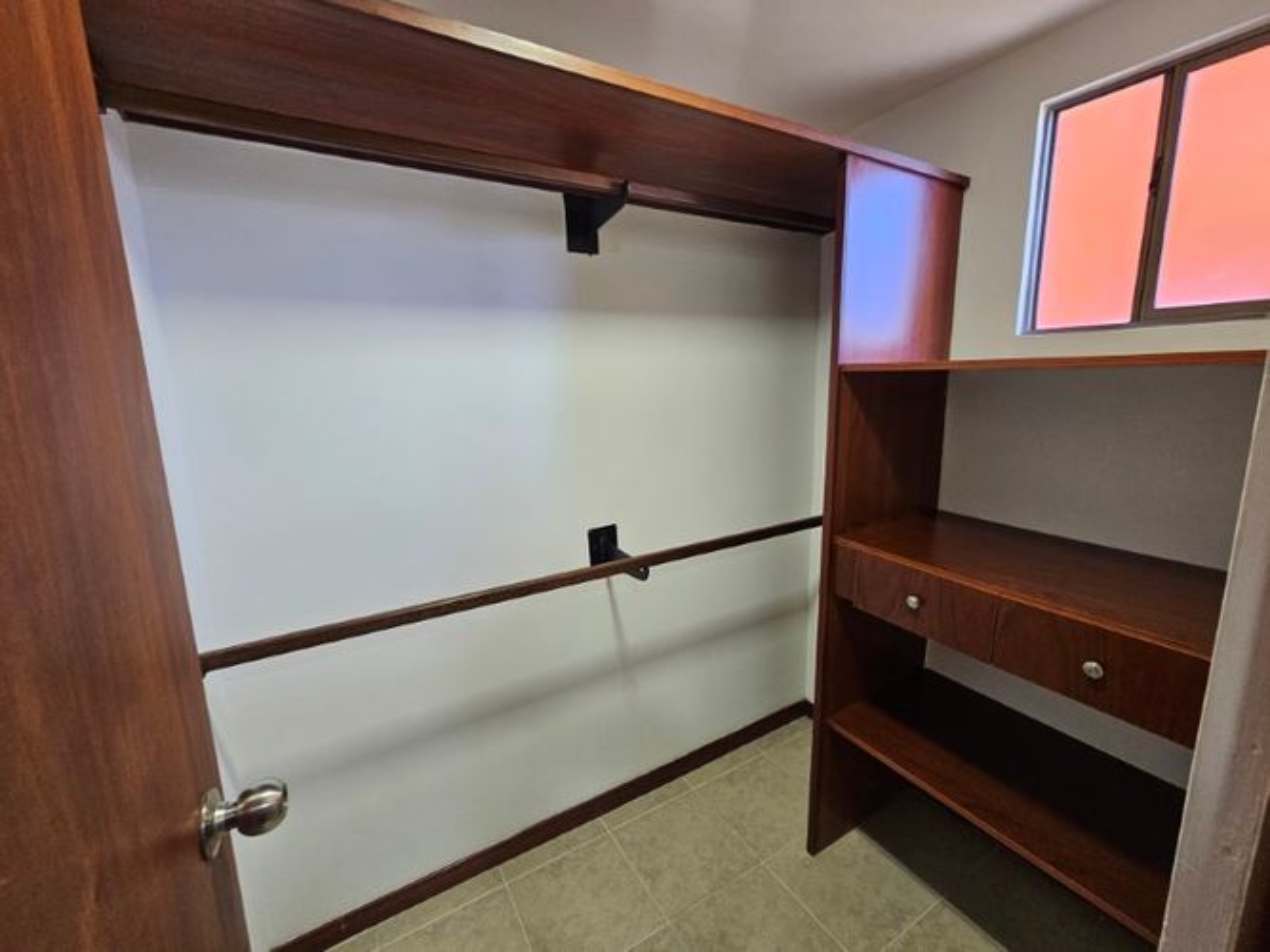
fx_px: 477
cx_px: 635
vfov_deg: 89.9
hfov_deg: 106.2
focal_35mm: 13
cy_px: 476
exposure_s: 1/60
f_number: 2.2
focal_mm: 2.2
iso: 200
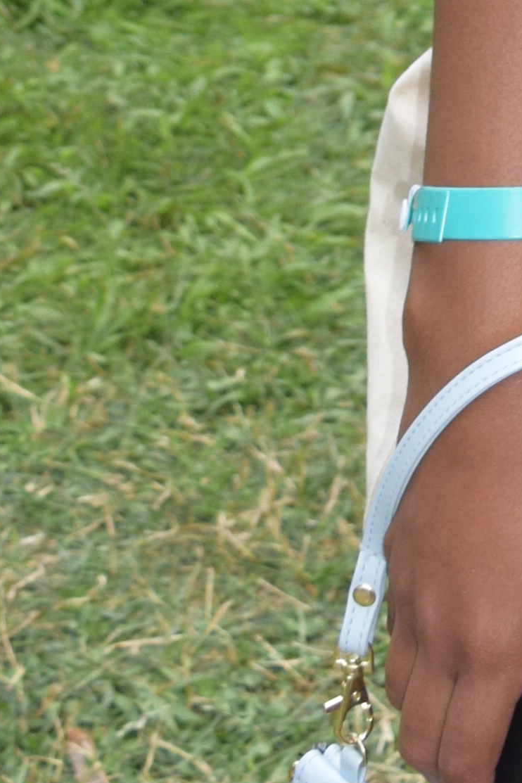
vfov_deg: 9.5
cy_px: -1059
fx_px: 4219
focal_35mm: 194
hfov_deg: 6.7
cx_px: 1285
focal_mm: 24
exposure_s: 1/125
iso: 640
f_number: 5.6
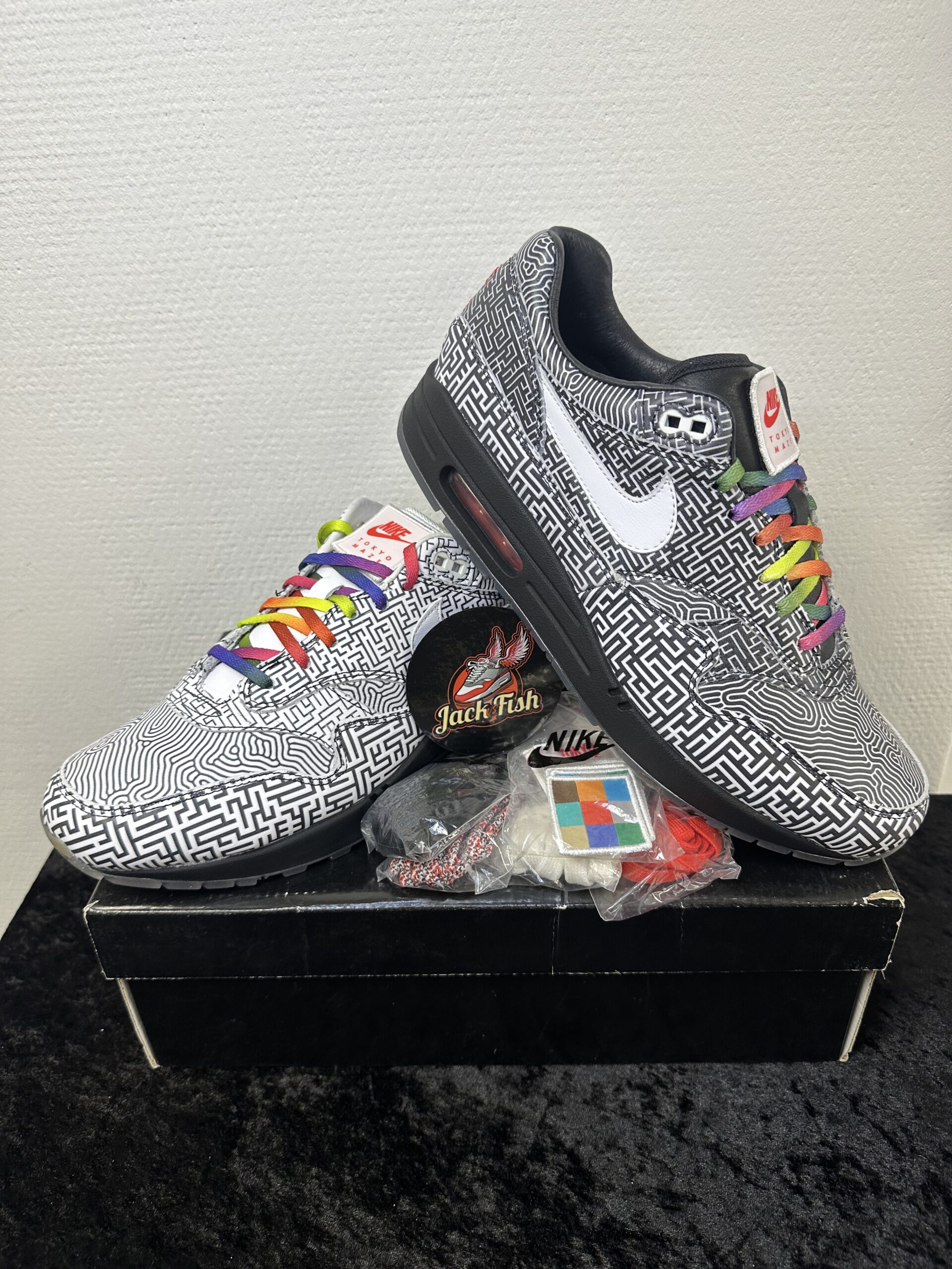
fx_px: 880
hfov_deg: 56.8
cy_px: 634
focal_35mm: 24
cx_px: 476
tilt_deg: -30.0
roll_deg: +1.5
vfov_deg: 71.6
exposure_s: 1/100
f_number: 1.78
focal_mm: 6.86
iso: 80
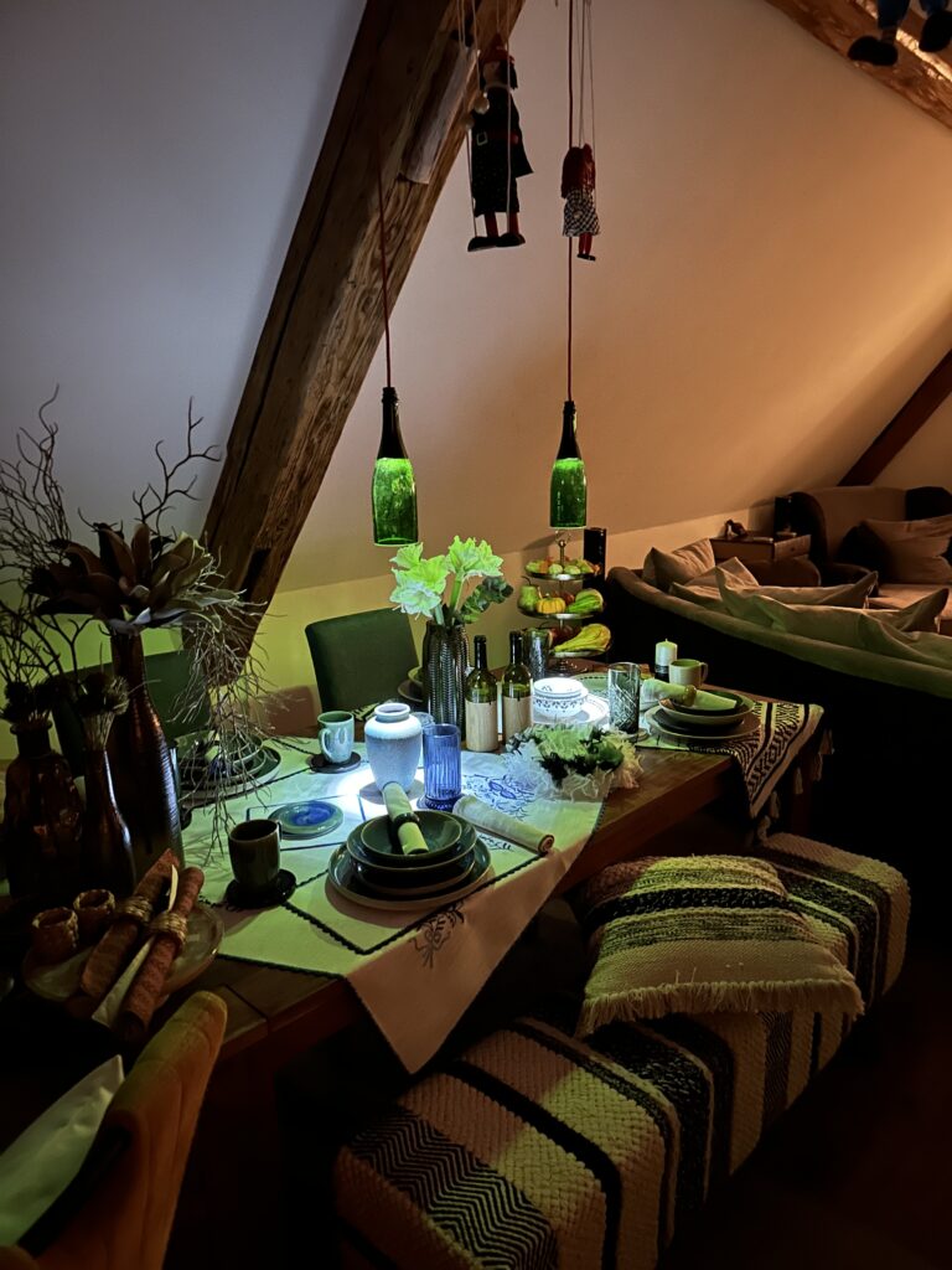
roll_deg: +0.4
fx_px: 880
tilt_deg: -10.6
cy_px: 635
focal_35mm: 24
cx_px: 476
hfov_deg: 56.8
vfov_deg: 71.6
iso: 2000
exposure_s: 1/9
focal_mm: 6.86
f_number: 1.78
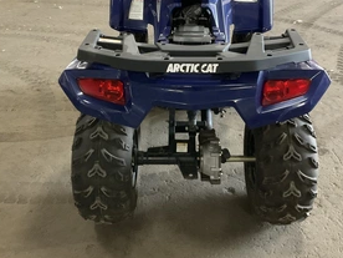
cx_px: 180
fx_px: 416
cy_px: 82
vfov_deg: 34.0
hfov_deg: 44.8
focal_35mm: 42
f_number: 1.8
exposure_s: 1/60
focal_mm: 3
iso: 250
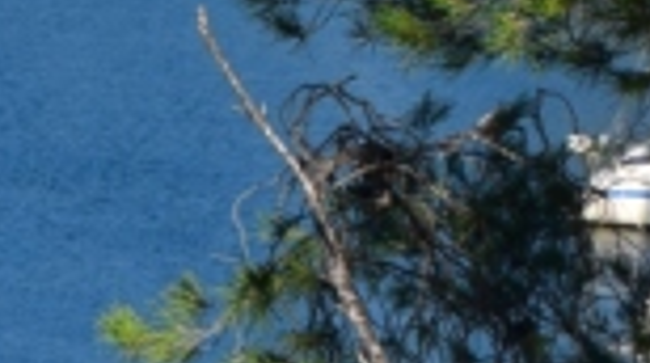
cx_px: -167
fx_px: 11166
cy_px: -283
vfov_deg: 1.9
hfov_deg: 3.3
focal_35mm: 649
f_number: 11
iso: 320
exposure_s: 1/500
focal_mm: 62
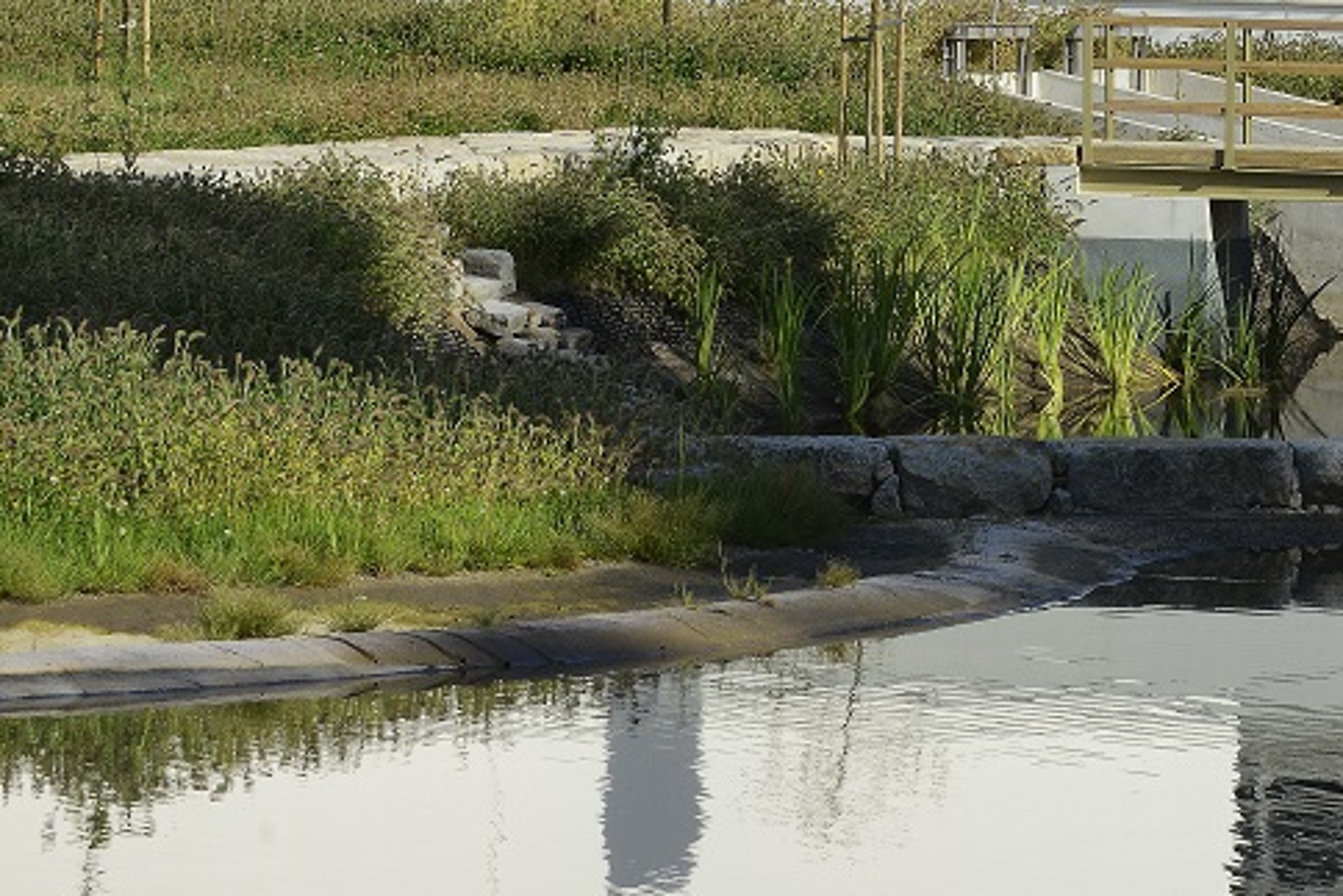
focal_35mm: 213
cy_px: -243
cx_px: 1679
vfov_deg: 6.4
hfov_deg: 9.5
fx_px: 7948
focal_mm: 70
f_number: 16
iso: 200
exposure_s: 1/125
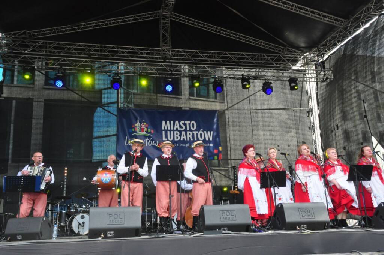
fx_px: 415
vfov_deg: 34.1
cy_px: 128
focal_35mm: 39
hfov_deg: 49.6
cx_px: 192
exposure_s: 1/250
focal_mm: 26
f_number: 8
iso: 1000
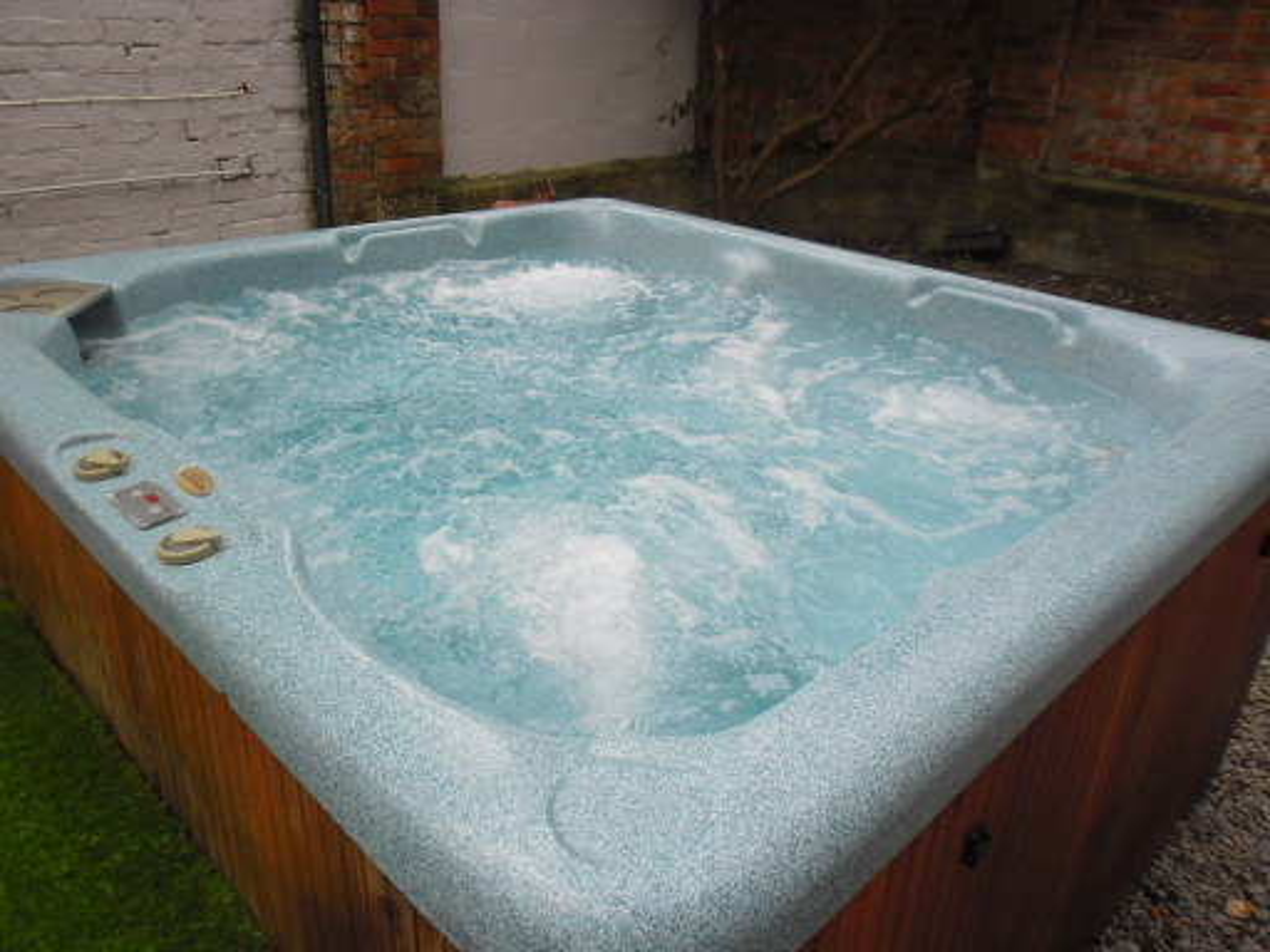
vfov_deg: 51.4
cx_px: 635
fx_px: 991
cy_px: 476
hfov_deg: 65.3
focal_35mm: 27
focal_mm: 4.8
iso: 80
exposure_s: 1/304
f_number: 2.9
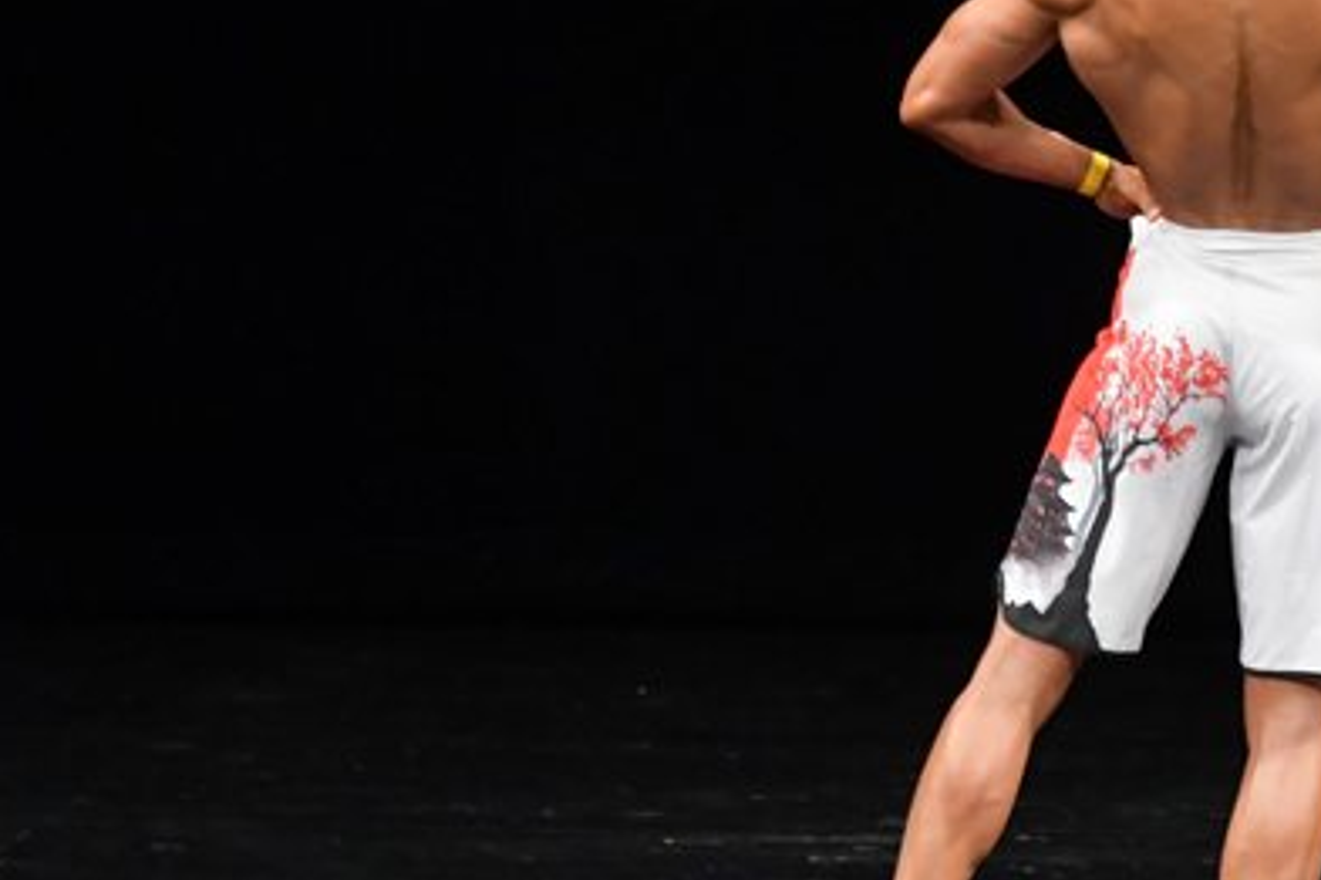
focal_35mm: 563
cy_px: 297
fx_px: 20649
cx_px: 1161
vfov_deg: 2.4
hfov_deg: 3.7
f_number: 5.6
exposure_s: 1/400
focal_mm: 190
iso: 3200
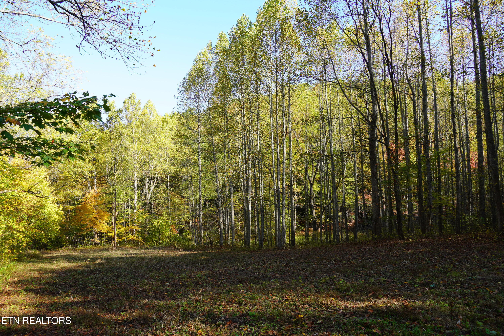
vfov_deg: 47.9
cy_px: 168
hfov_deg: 67.4
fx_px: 378
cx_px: 252
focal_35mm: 27
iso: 100
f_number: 6.3
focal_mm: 18
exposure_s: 1/100
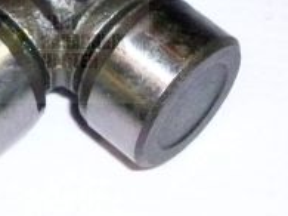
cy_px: 47
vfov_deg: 7.6
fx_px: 1613
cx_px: 35
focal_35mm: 194
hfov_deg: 10.2
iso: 1600
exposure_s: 1/60
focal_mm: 11.2
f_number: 4.7
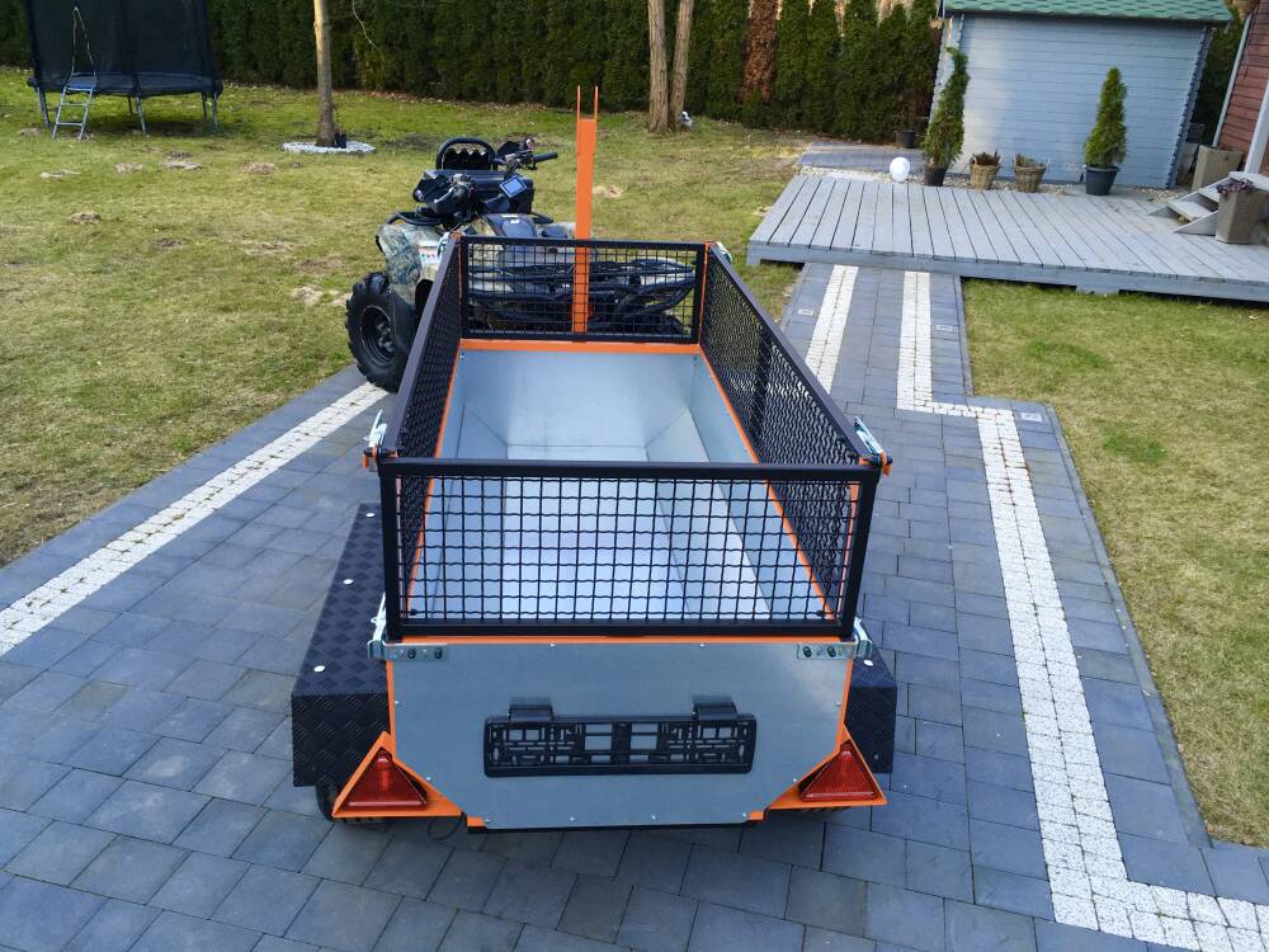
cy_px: 476
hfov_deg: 61.7
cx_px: 634
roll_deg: -2.6
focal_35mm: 29
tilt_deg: -22.9
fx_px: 1063
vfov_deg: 48.2
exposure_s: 1/100
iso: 40
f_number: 2.2
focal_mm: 4.15
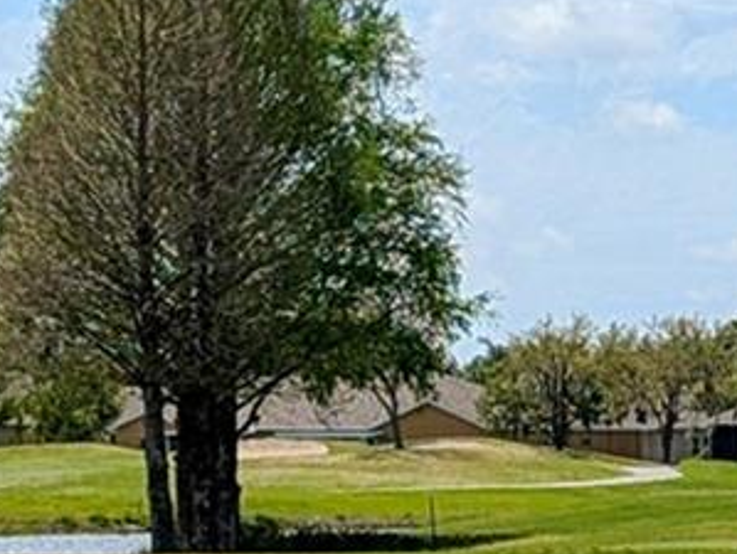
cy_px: 350
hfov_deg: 7.5
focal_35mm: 261
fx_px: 5564
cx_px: 1040
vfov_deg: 5.7
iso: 24
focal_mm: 6.9
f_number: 1.68
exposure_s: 1/2193
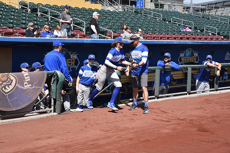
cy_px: 76
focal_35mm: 70
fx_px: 447
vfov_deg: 19.5
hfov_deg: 28.8
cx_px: 115
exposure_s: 1/320
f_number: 9
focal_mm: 70
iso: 200
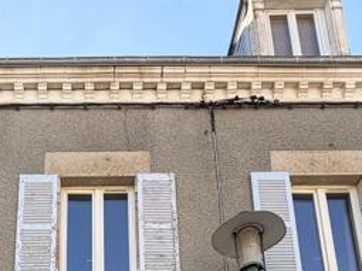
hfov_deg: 42.0
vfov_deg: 25.4
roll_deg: +0.8
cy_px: 399
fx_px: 460
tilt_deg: +15.9
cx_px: 104
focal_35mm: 44
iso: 50
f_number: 2.2
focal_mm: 2.22
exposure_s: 1/365
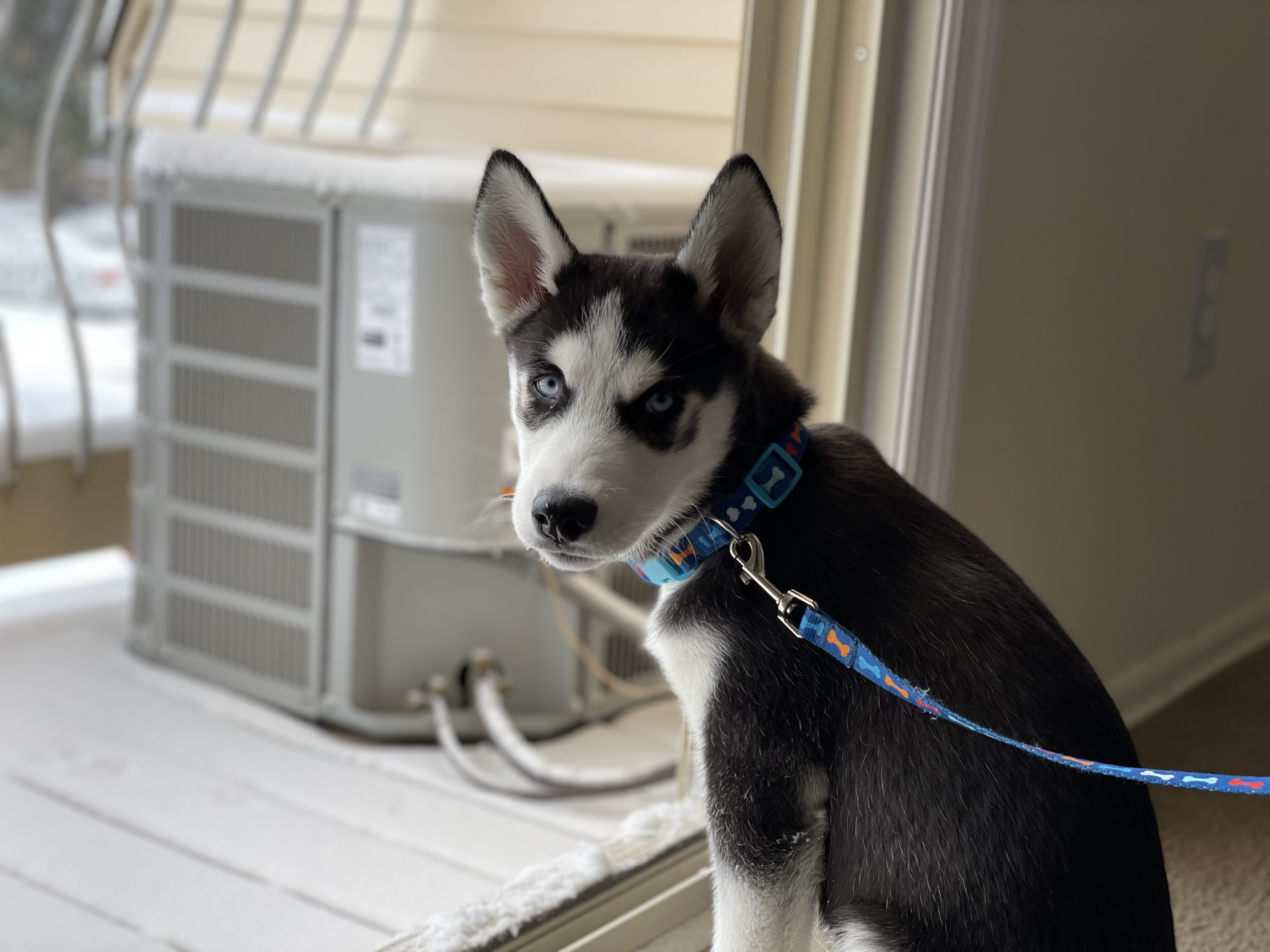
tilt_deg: -11.2
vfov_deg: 28.0
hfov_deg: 36.8
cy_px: 476
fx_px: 1908
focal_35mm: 52
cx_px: 635
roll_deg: -5.3
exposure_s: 1/122
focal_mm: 6
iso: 32
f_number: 2
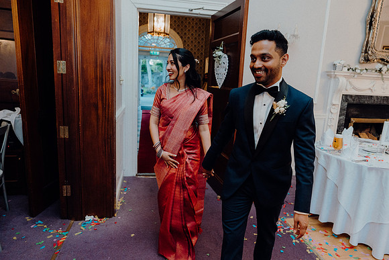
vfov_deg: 53.2
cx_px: 194
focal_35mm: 24
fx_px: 259
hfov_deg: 73.7
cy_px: 130
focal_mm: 24
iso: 2500
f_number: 3.5
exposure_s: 1/200
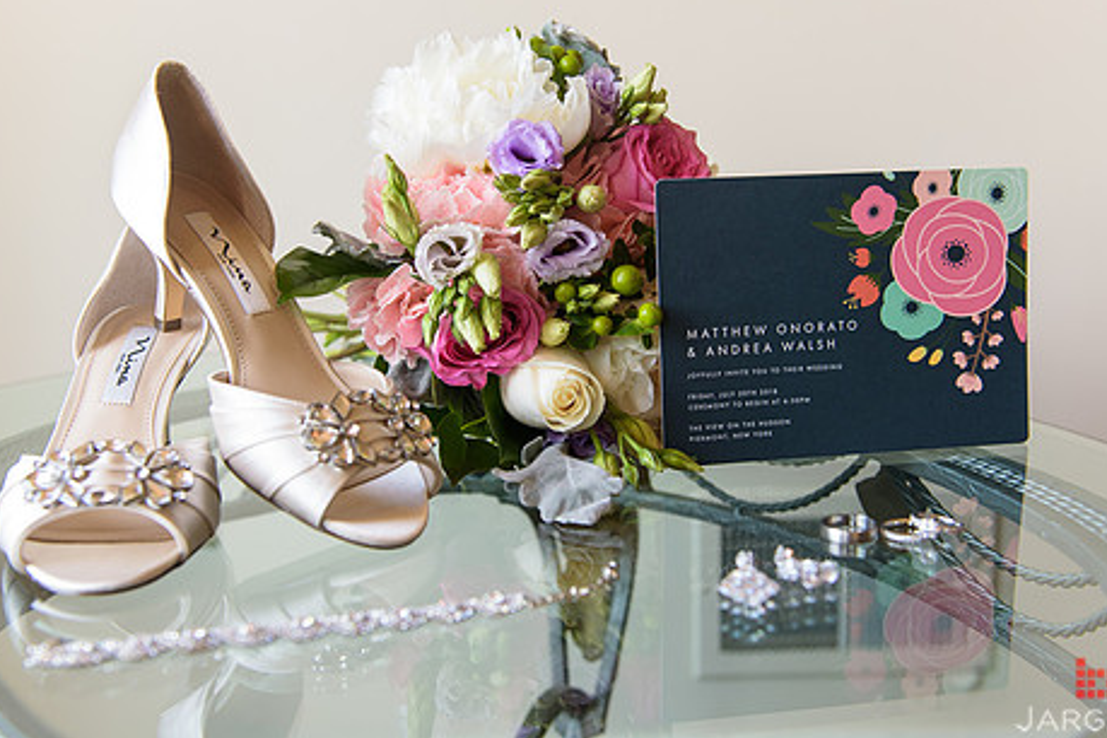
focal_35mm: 43
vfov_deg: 31.1
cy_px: 317
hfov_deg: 45.4
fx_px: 1322
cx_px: 547
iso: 640
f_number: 3.2
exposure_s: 1/125
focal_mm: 34
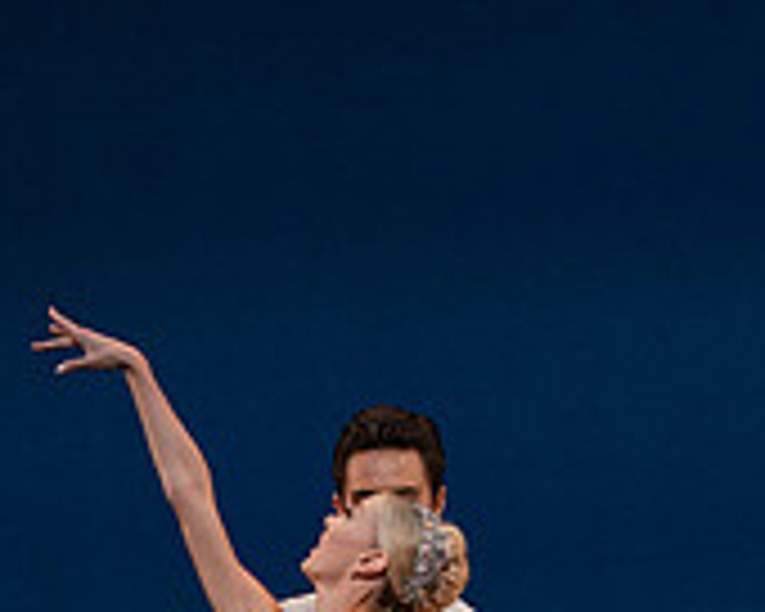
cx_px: 104
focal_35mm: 642
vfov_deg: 2.4
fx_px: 14536
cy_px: 835
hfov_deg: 3.0
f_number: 8
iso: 3200
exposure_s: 1/500
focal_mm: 200
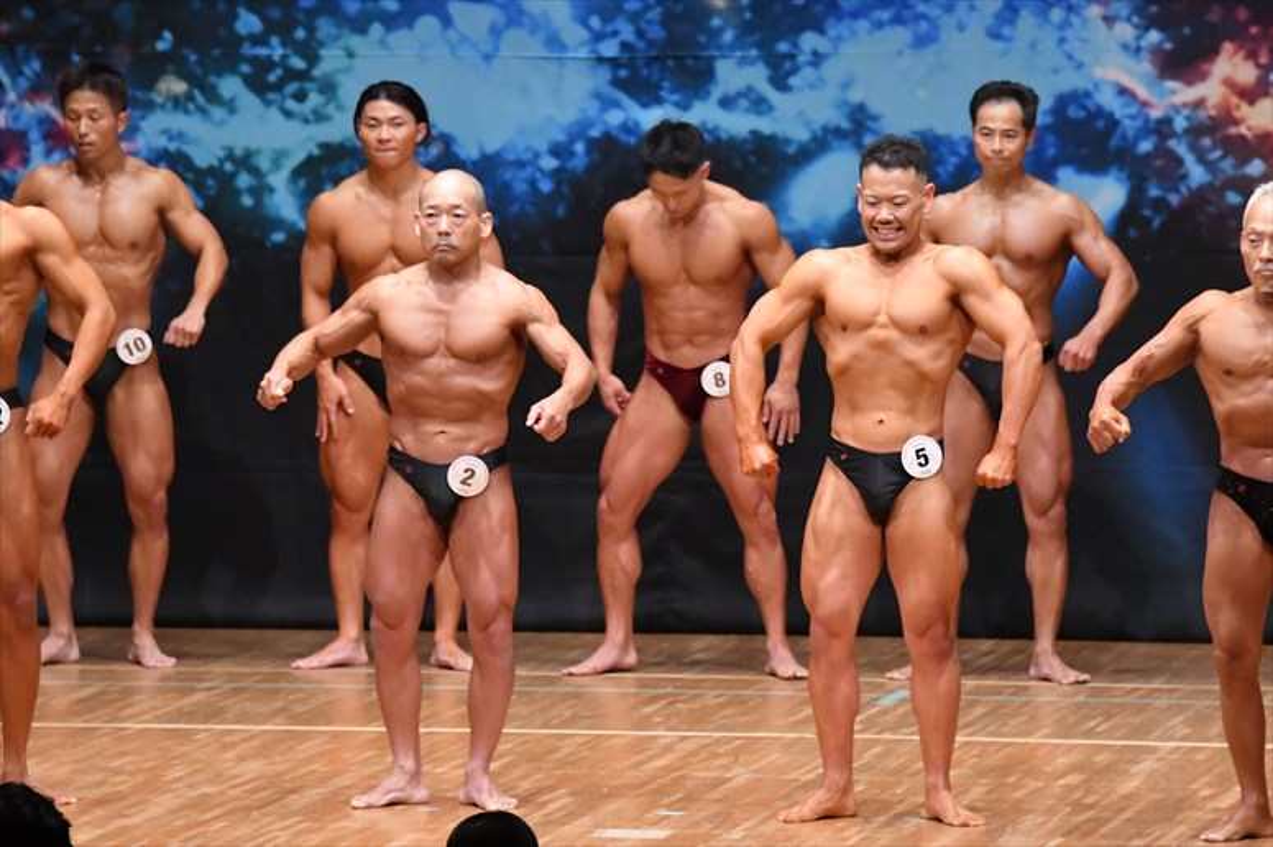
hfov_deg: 7.6
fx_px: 9543
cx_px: 636
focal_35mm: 270
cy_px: 424
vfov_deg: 5.1
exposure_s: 1/400
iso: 8000
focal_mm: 180
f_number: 5.6
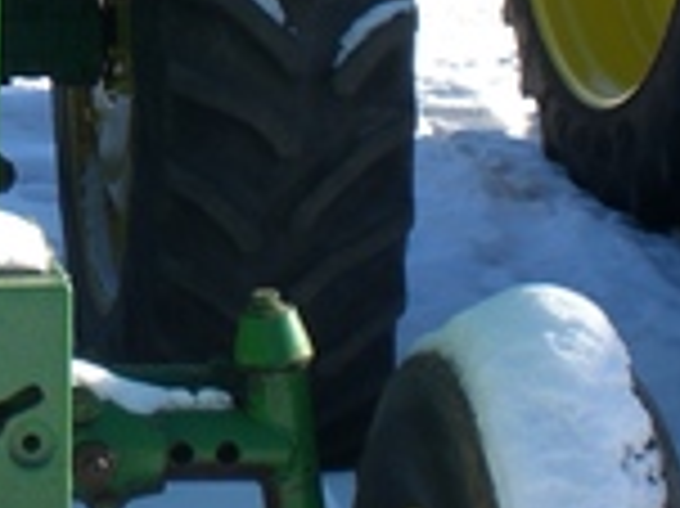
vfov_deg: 8.0
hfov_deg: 10.4
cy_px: -54
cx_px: -288
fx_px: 3612
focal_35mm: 184
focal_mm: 8.44
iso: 50
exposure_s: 1/250
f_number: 5.1
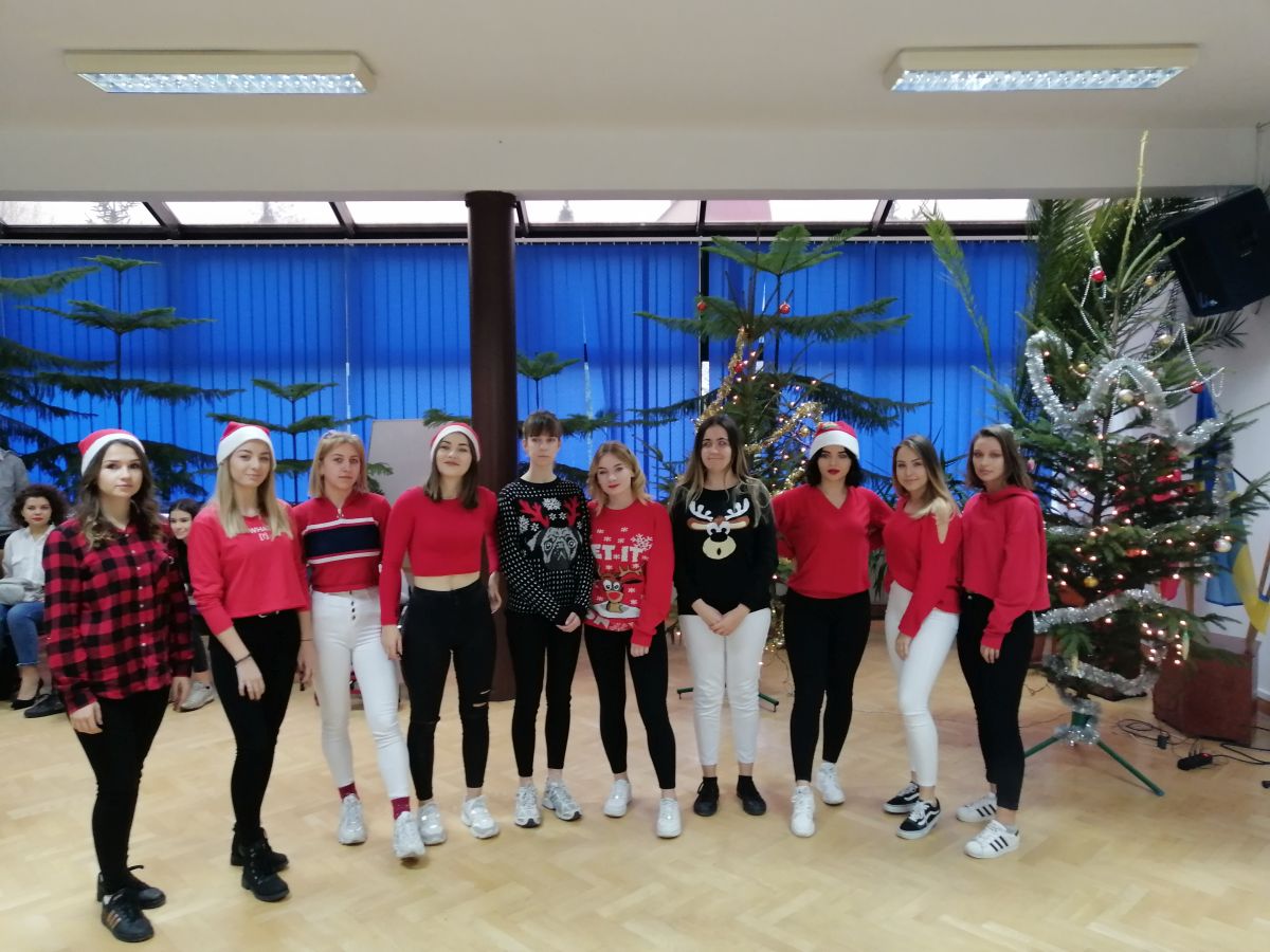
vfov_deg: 53.1
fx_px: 954
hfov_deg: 67.3
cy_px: 476
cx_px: 635
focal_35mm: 26
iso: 200
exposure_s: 1/33.3
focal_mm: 3.95
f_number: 1.8
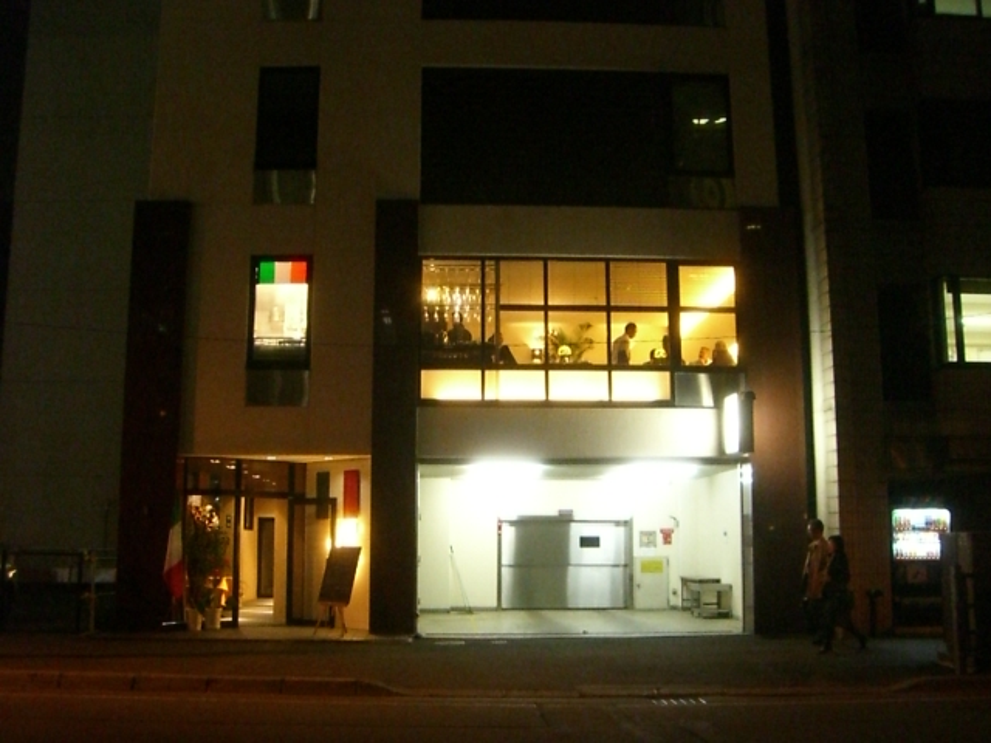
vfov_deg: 37.7
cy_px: 372
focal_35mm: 38
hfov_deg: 49.0
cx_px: 496
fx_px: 1088
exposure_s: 1/40
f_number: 2.7
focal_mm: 6.2
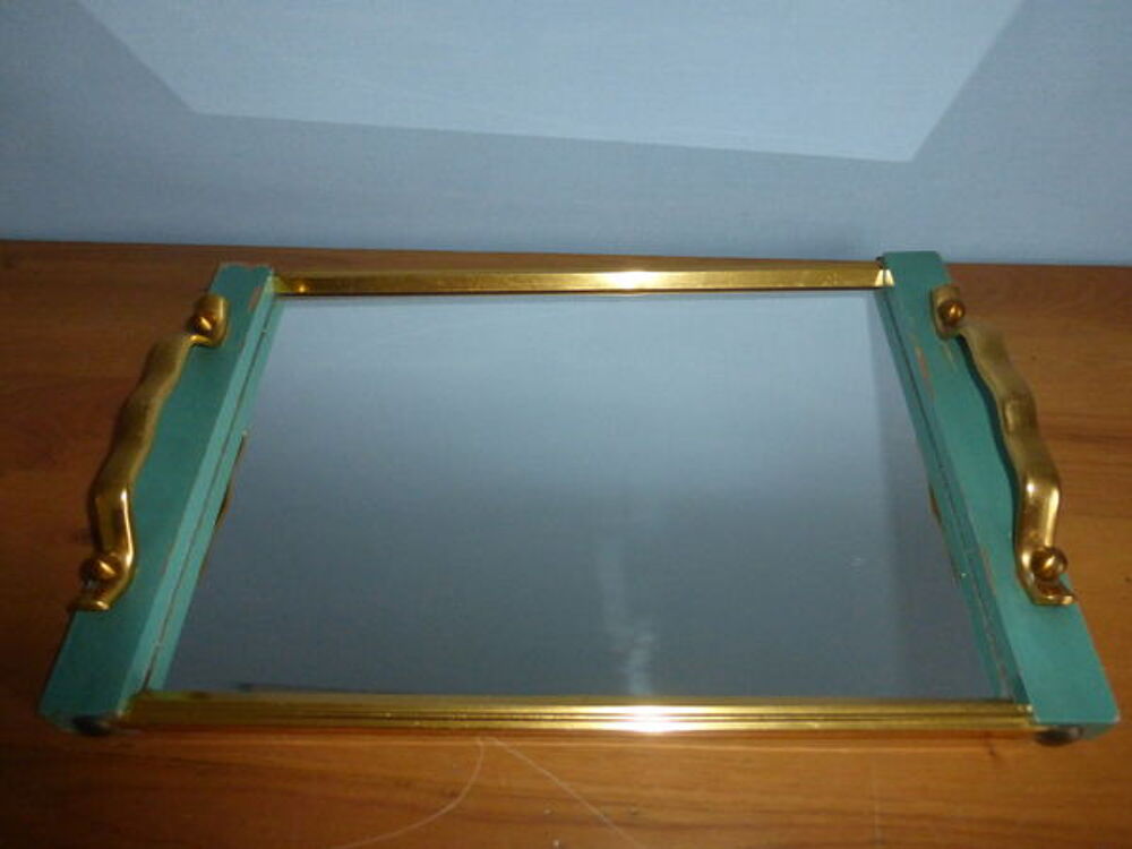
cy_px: 424
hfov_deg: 69.4
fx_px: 818
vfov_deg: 54.9
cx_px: 566
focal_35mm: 25
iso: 640
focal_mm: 4.3
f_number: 3.3
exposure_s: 1/60
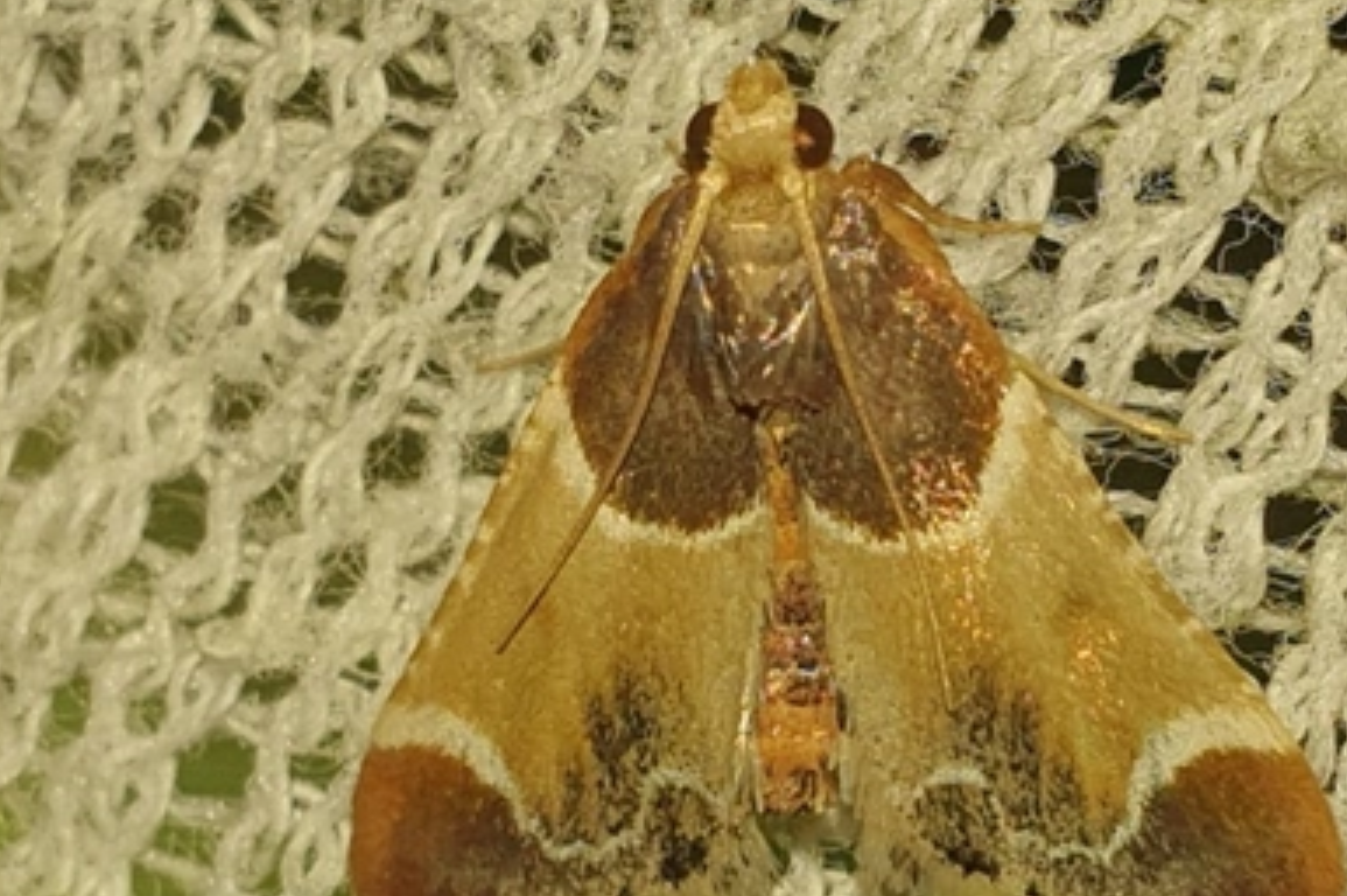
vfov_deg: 29.7
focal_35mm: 45
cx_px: 899
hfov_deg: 43.0
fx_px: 1682
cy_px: 567
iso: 50
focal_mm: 4.3
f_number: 2.4
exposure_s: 1/1005
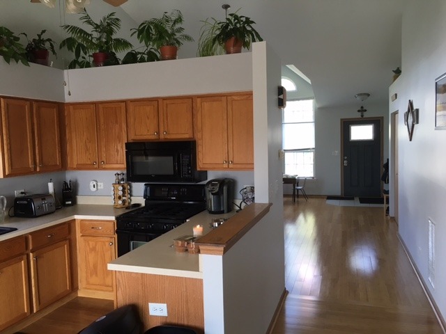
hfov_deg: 61.7
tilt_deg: -3.6
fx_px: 374
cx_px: 223
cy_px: 167
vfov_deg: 48.2
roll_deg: +1.9
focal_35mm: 29
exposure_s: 1/30
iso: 32
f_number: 2.2
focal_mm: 4.15
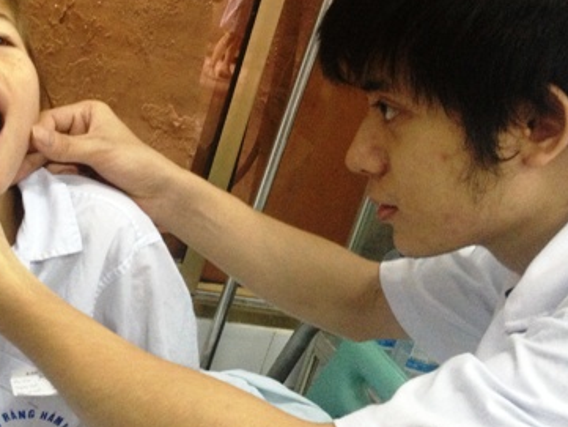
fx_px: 1018
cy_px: 197
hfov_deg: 31.0
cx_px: 203
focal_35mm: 62
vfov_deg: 23.7
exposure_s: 1/20
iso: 320
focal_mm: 4.28
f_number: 2.4
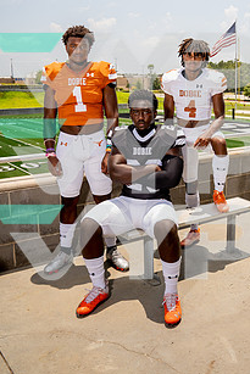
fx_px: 427
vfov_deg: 47.2
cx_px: 173
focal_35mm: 41
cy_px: 157
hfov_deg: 32.3
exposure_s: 1/250
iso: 100
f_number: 7.1
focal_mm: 28
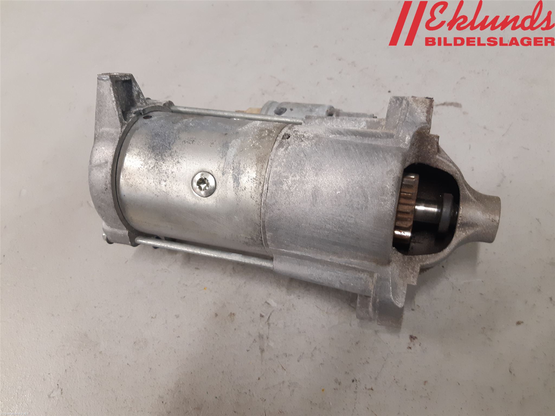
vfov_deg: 53.1
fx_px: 417
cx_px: 278
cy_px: 208
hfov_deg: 67.3
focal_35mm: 26
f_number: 1.7
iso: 160
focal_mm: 3.93
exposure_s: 1/50
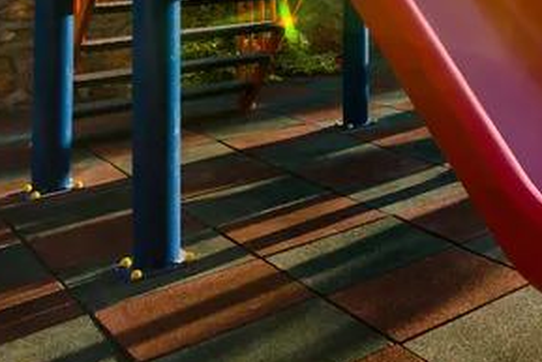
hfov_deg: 30.1
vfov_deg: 24.5
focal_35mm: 48
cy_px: -101
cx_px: 743
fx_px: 730
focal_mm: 11
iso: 100
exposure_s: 1/350
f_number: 4.8
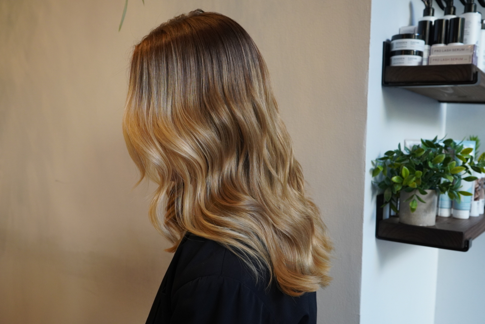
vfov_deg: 36.9
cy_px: 162
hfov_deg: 53.1
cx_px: 242
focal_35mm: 36
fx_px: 485
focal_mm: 24
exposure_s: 1/100
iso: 1000
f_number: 4.5
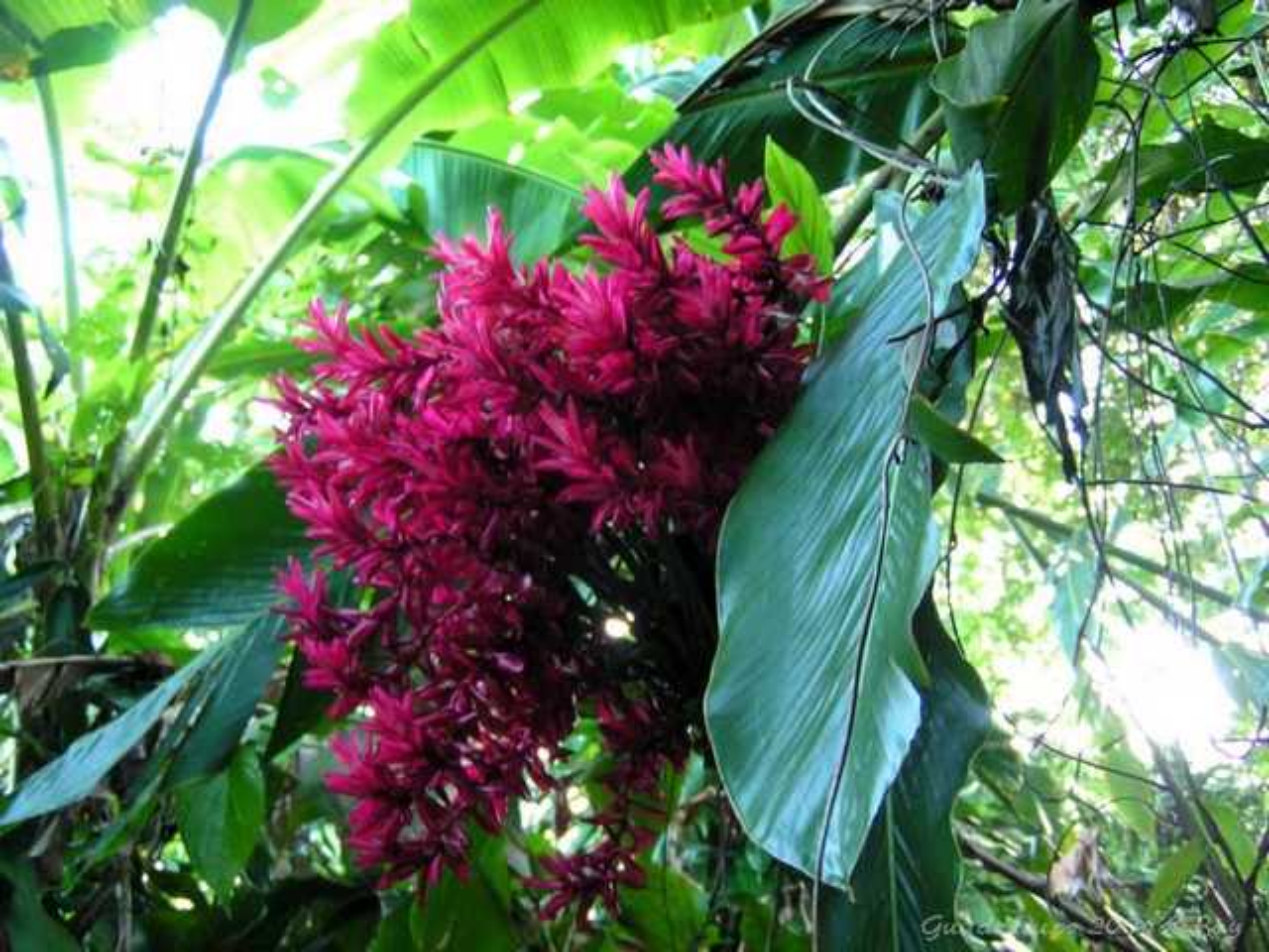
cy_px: 476
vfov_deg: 37.7
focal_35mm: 38
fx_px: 1393
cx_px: 634
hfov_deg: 49.0
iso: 200
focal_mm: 5.8
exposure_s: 1/20
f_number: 2.8
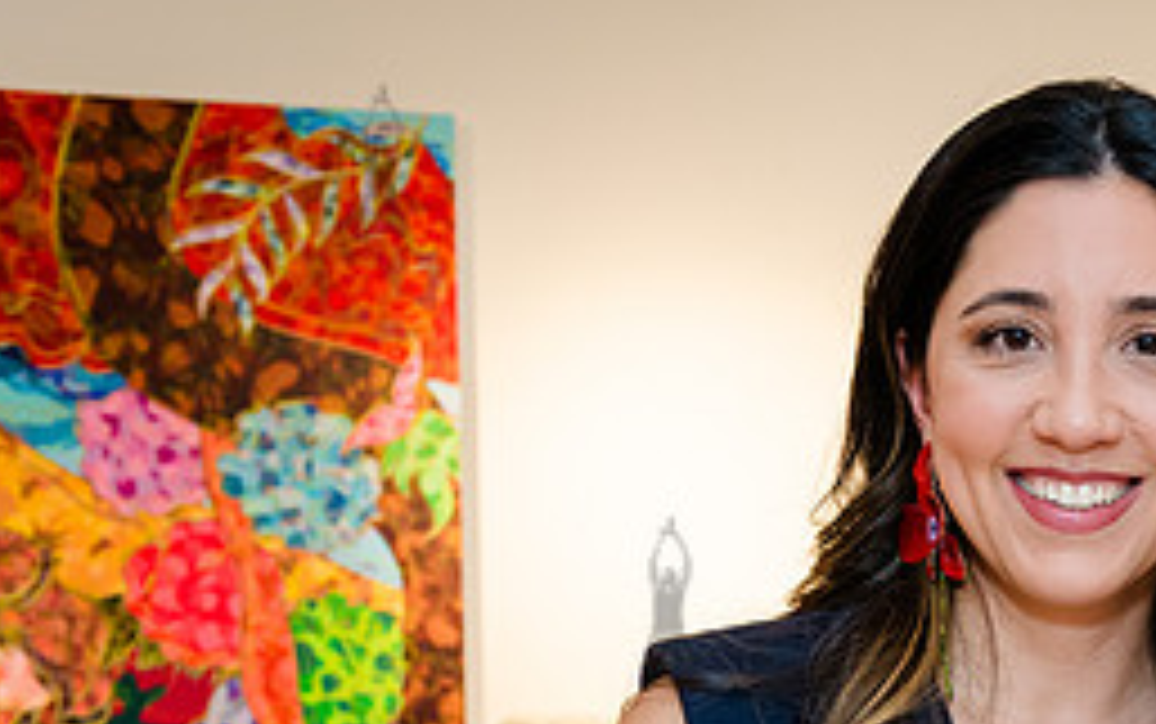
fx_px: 2648
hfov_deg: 23.3
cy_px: 868
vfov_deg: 15.0
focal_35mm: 84
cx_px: 1245
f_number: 4
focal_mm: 34
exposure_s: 1/250
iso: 1600
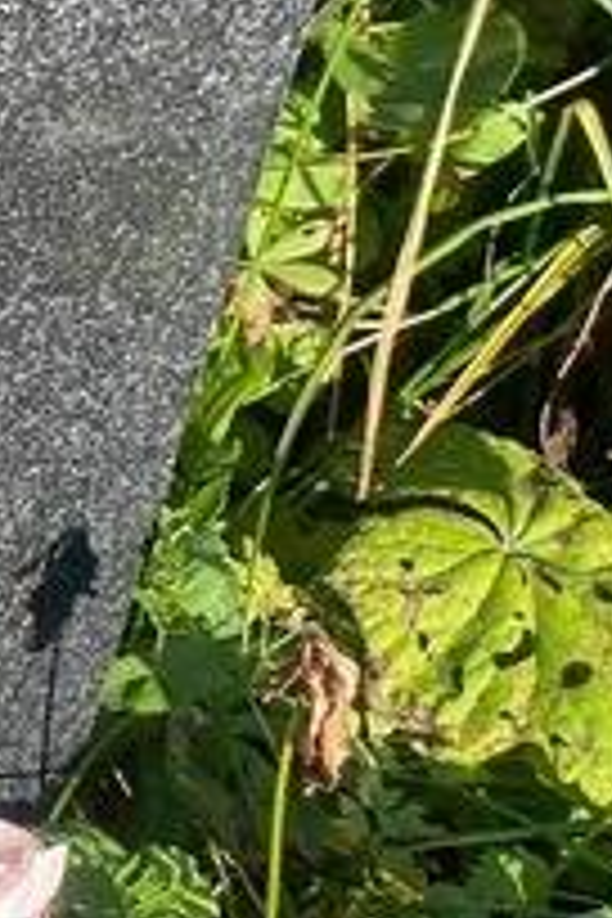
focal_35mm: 106
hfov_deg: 10.7
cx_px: -945
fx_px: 2703
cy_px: 256
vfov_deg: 19.2
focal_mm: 4.25
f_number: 1.8
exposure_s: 1/527
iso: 32
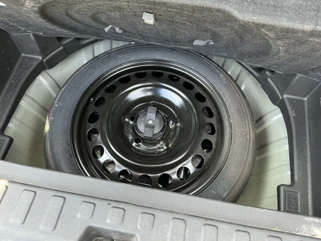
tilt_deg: -59.4
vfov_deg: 49.7
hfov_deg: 63.4
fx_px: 260
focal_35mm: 28
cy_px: 120
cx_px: 160
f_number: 1.8
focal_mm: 3
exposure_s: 1/92
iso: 64
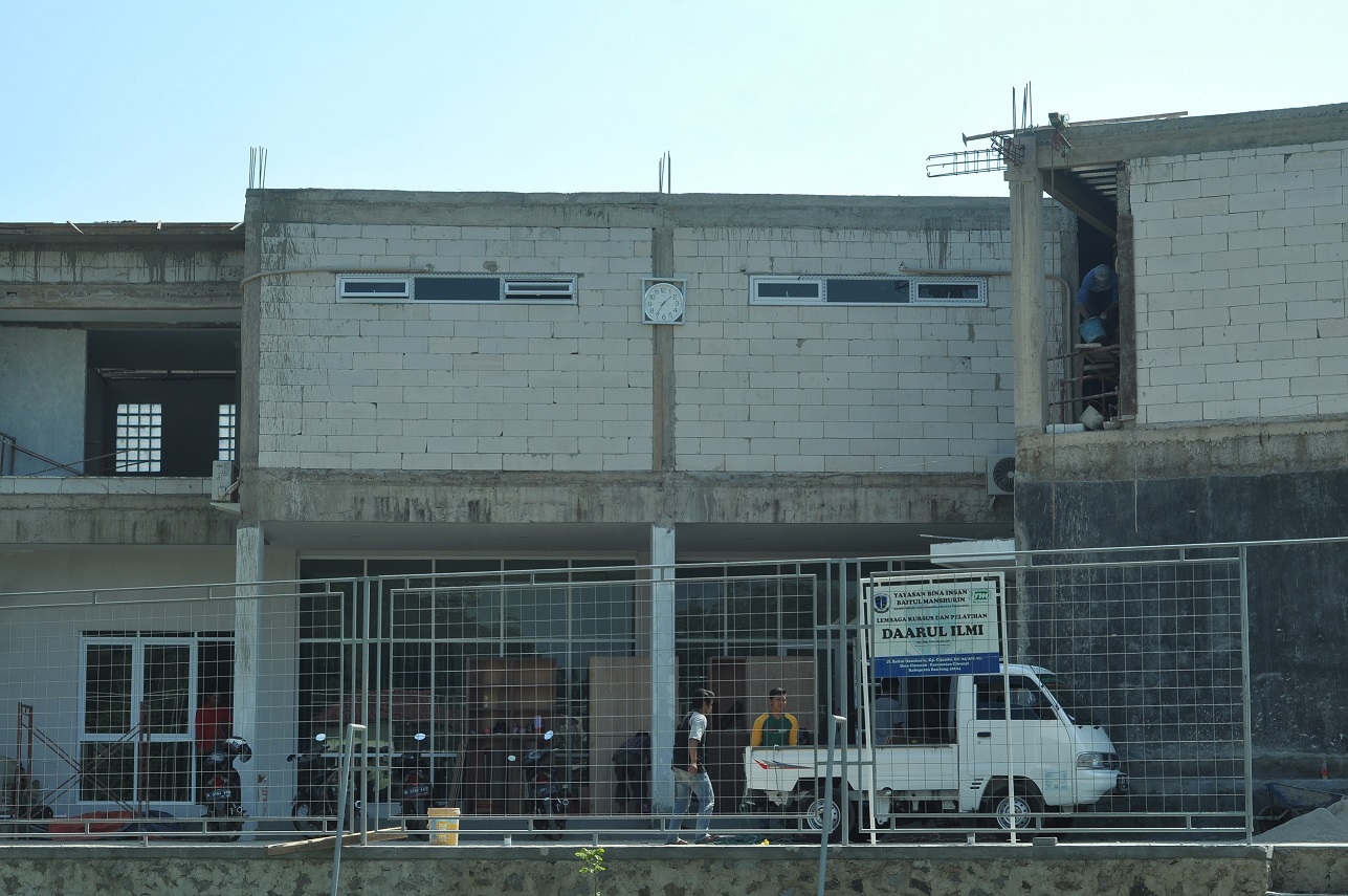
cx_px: 674
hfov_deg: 27.0
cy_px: 448
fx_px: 2805
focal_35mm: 75
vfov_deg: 18.1
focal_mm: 50
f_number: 8
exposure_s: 1/320
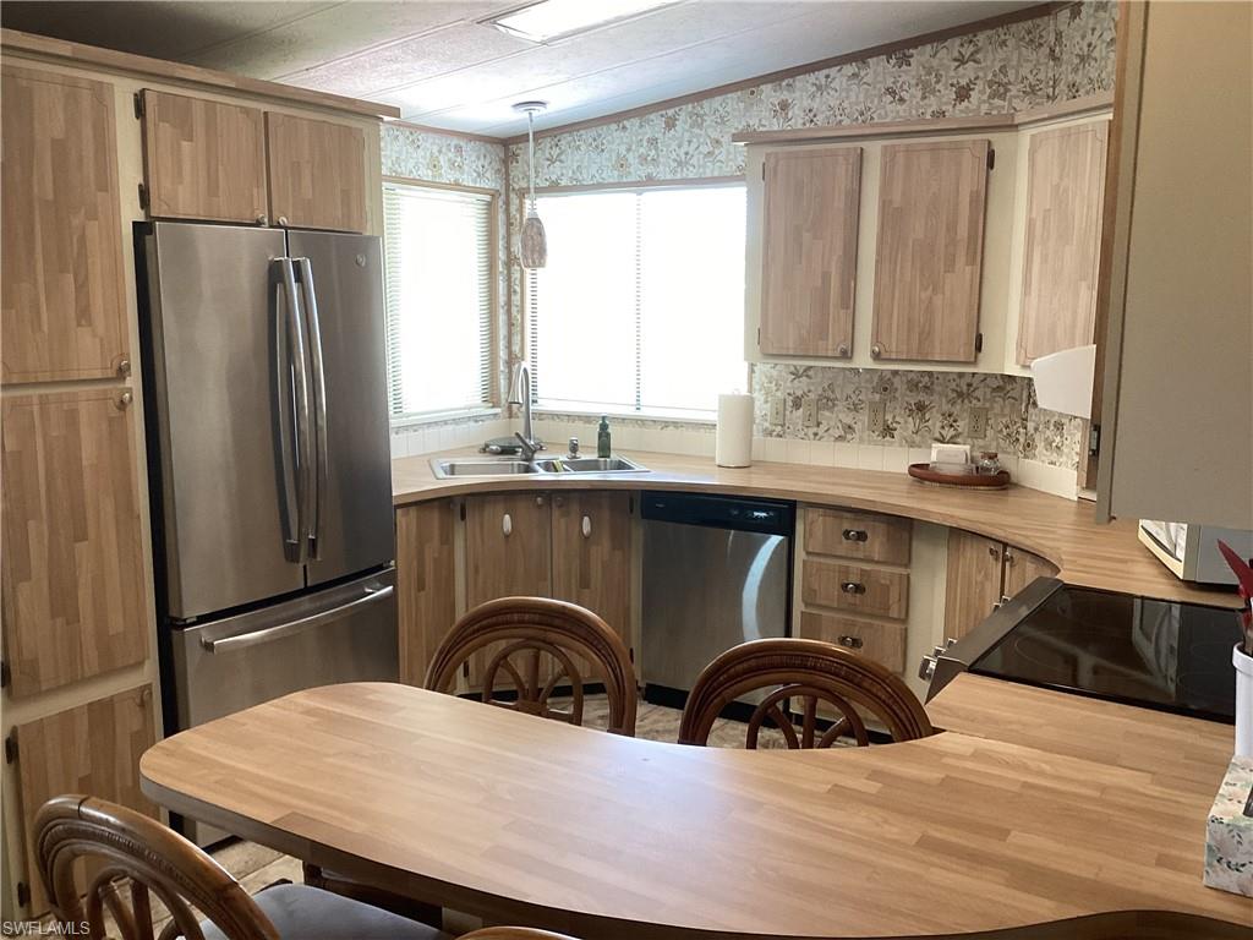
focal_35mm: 31
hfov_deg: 58.4
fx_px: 1122
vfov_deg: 45.4
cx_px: 626
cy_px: 470
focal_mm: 3.3
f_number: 2.4
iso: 64
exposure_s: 1/60
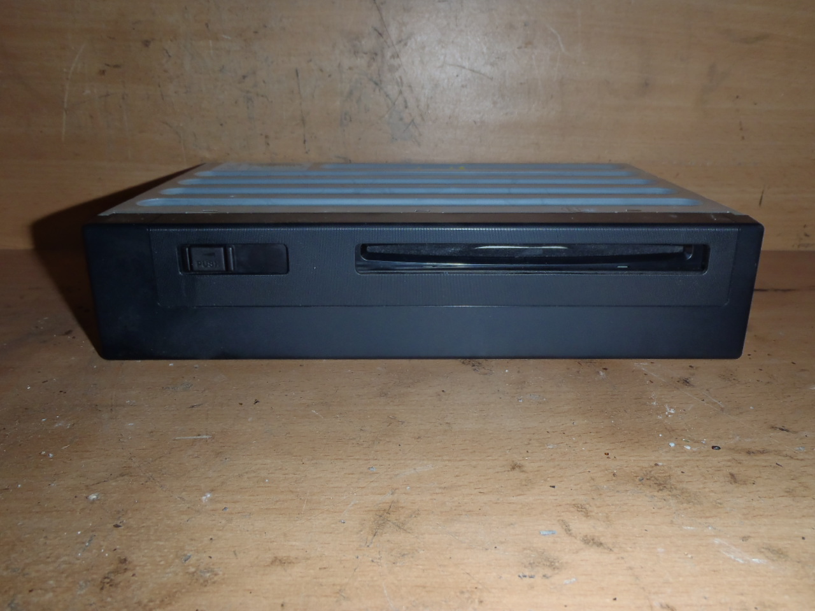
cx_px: 408
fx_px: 659
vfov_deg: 49.7
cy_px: 306
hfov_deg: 63.4
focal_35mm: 28
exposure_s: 1/30
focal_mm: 5
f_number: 3.9
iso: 100
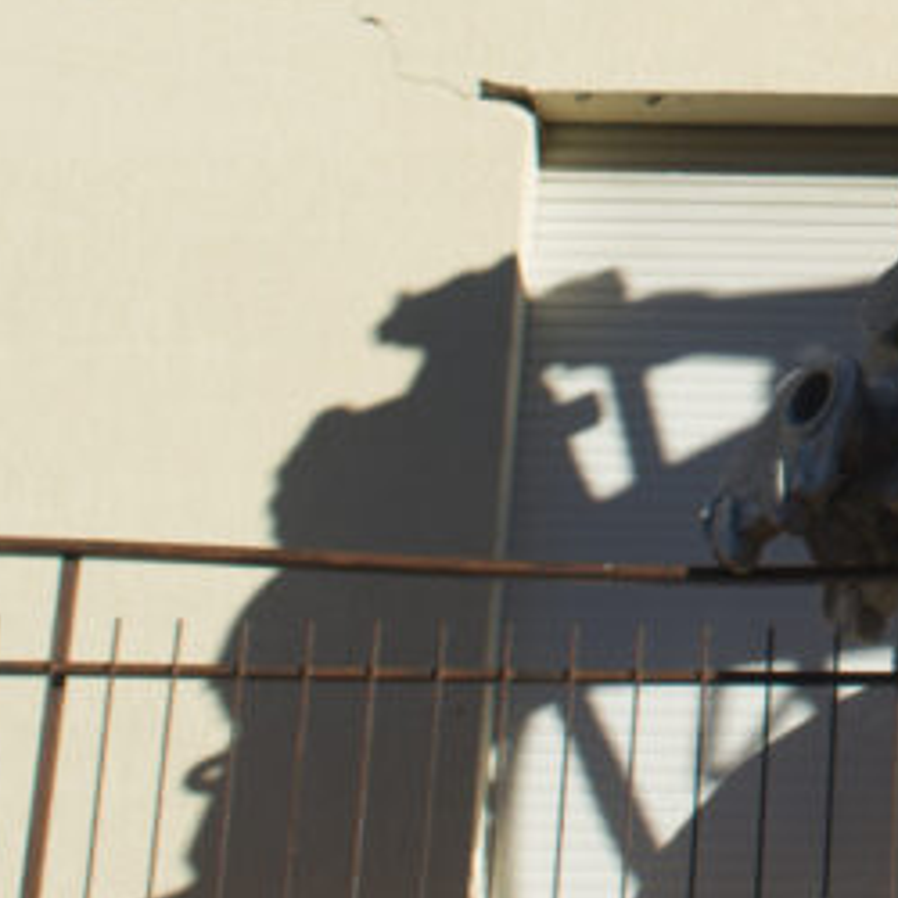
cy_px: -359
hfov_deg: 9.1
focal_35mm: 183
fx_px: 5371
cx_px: 1695
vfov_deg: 9.3
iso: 100
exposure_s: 1/640
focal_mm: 35
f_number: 5.6
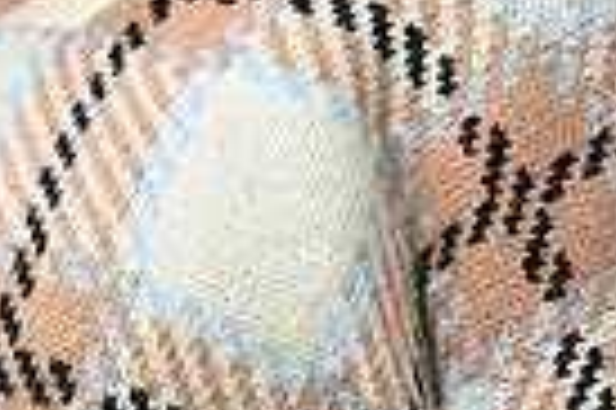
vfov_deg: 4.6
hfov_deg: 6.9
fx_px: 5059
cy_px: -378
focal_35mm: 296
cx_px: 18
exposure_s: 1/100
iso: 1000
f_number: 11
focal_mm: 70
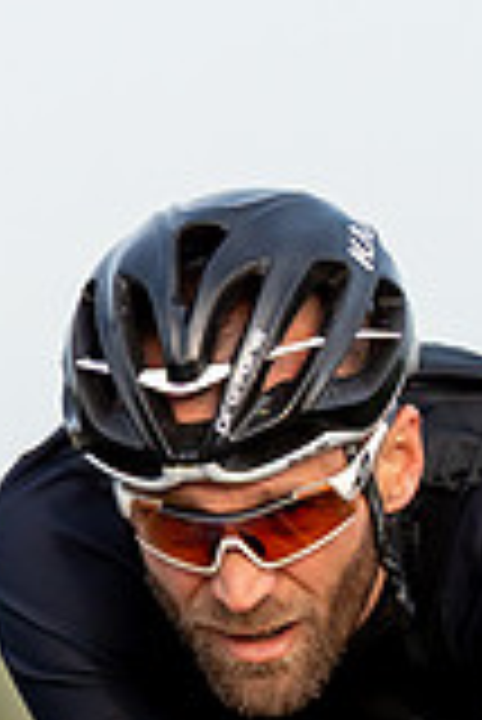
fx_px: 26491
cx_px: 266
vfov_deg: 1.6
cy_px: 939
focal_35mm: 1322
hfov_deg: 1.0
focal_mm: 180
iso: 250
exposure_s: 1/1000
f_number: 4
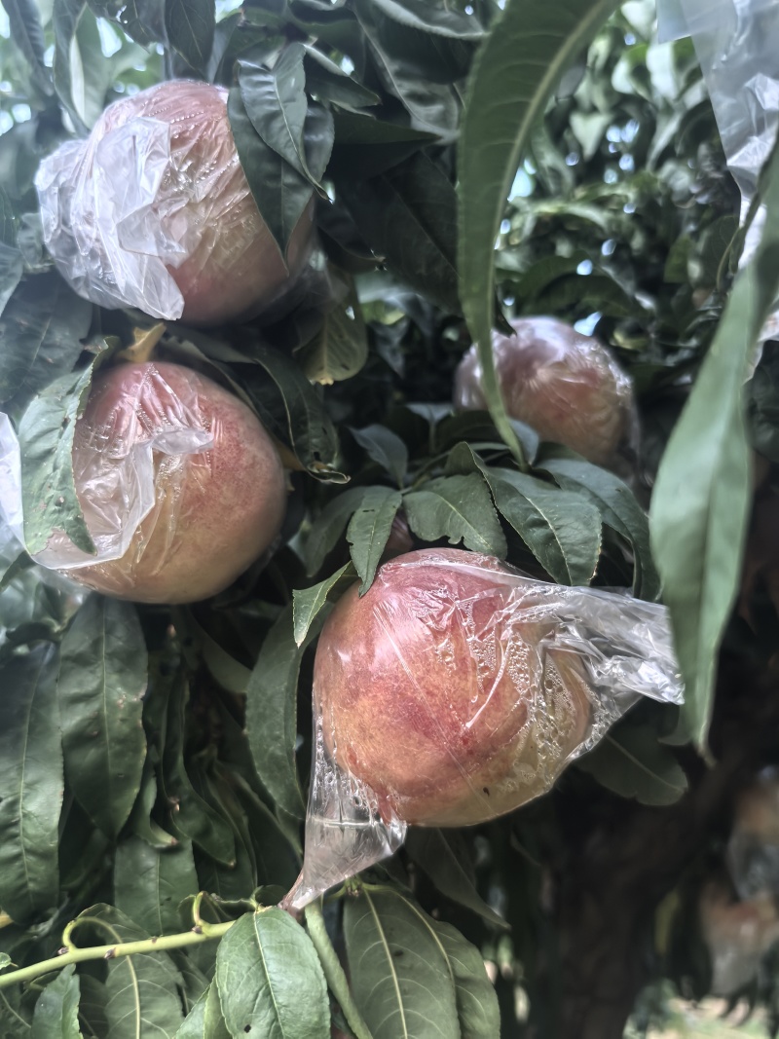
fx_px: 810
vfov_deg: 65.3
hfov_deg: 51.3
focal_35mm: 27
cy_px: 520
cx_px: 390
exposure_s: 1/207
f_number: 1.4
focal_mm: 6.98
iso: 1000
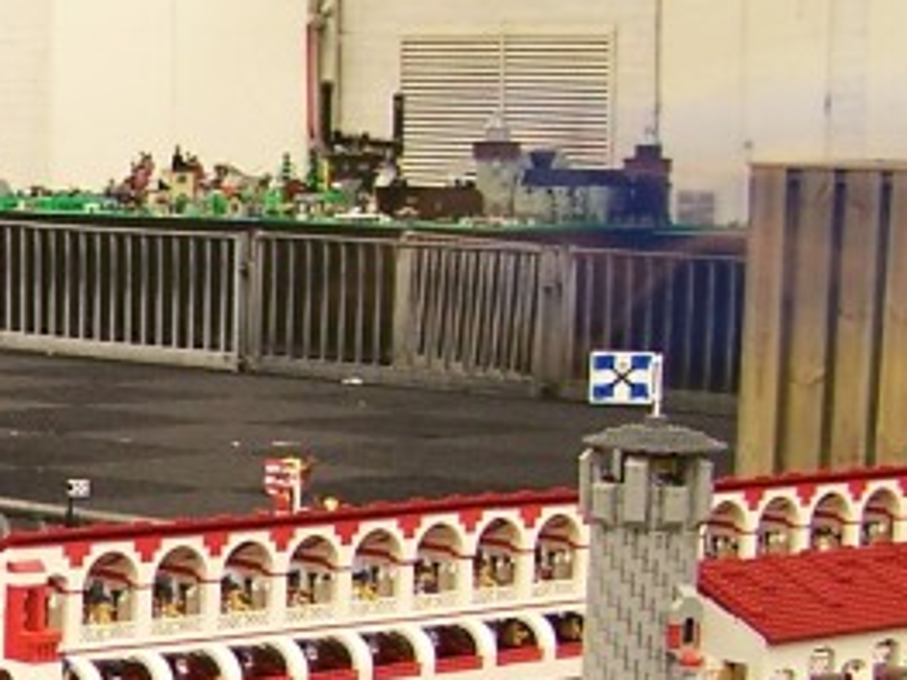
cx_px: -541
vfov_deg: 9.9
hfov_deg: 12.5
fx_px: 3876
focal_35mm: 148
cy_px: 770
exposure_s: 1/2
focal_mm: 6.3
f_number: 2.8
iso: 80
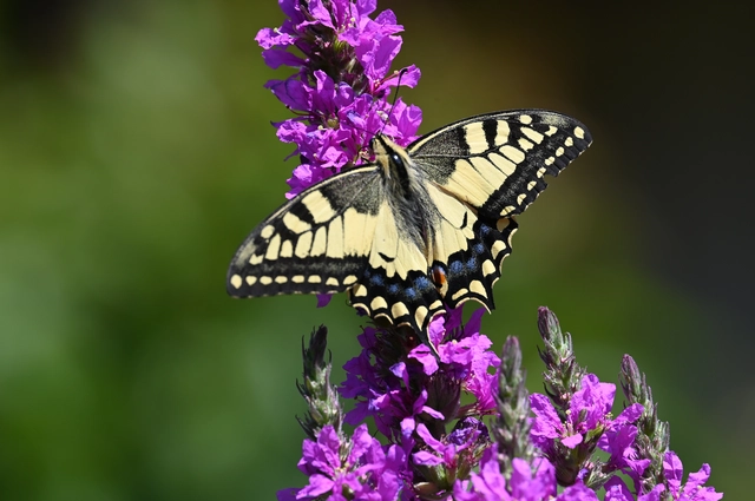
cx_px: 378
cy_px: 250
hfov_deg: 5.2
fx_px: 8378
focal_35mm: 400
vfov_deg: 3.4
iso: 450
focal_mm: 400
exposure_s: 1/640
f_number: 10
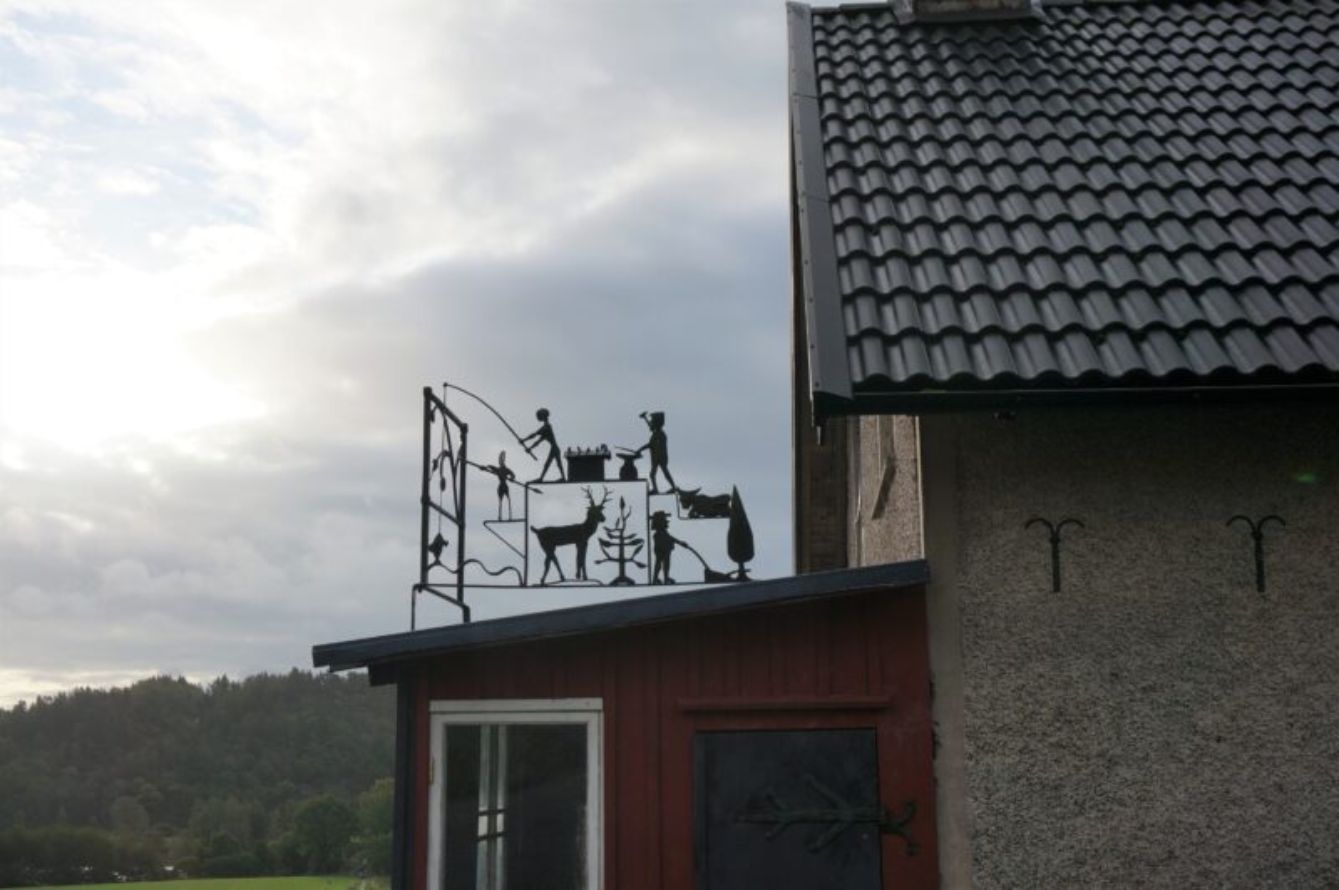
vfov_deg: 34.2
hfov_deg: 49.6
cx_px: 670
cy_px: 445
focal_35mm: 39
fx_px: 1449
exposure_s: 1/320
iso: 100
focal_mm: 26
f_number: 8
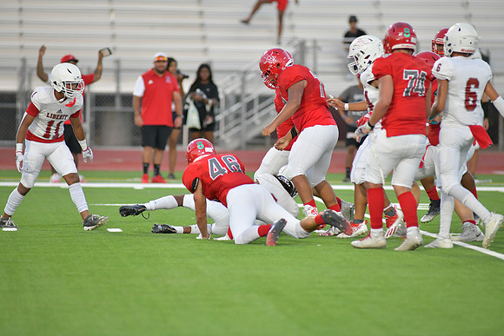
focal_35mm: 300
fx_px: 4201
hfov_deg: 6.9
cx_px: 252
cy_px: 168
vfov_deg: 4.6
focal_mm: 300
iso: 2200
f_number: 3.5
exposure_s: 1/1250
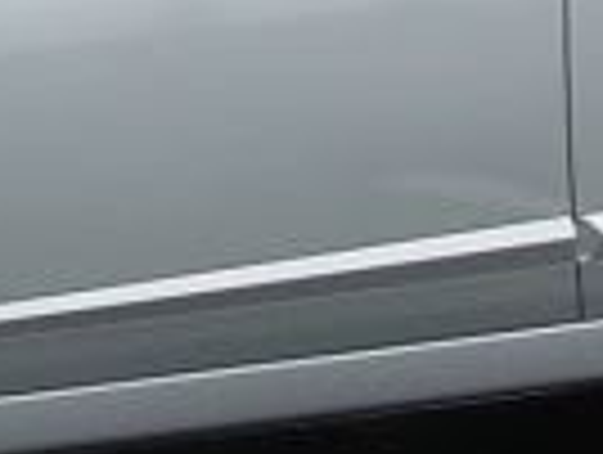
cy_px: -450
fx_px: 5061
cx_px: -99
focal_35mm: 290
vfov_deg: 5.1
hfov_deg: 6.8
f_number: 4.6
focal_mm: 6.3
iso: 50
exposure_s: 1/297
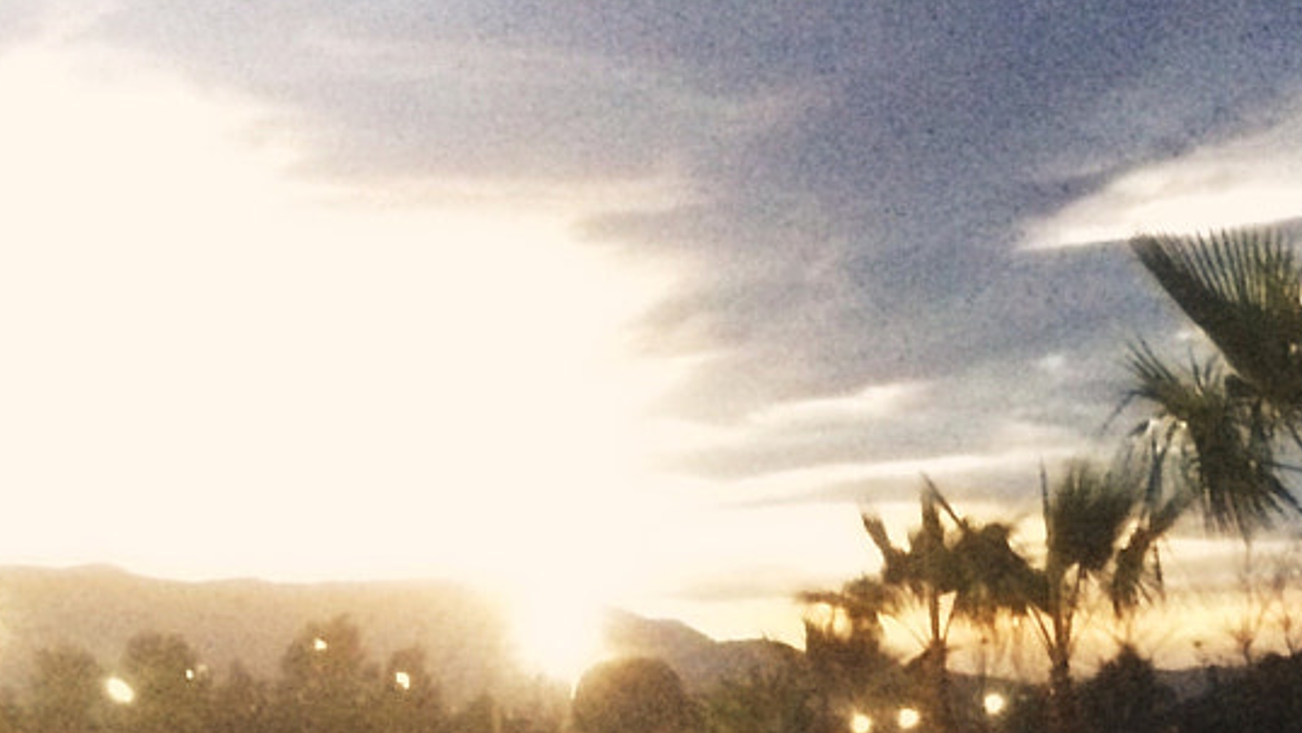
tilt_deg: -6.2
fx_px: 3246
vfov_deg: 12.2
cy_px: 1171
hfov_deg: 22.7
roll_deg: +1.2
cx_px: 680
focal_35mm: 94
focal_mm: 4.15
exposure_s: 1/17
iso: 640
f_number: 2.2
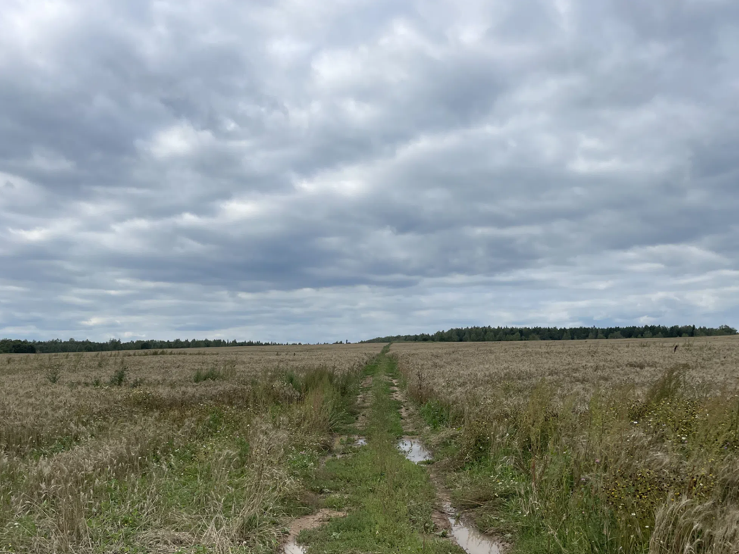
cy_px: 333
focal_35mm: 32
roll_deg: +2.8
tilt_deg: +4.1
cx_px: 376
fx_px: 683
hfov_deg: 56.8
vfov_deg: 43.9
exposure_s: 1/4464
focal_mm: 4.2
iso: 32
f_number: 1.6
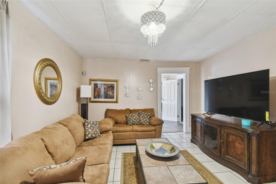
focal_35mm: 15
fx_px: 115
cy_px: 92
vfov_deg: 77.3
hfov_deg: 100.4
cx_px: 138
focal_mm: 10
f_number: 7.1
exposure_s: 1/1.25
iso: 100
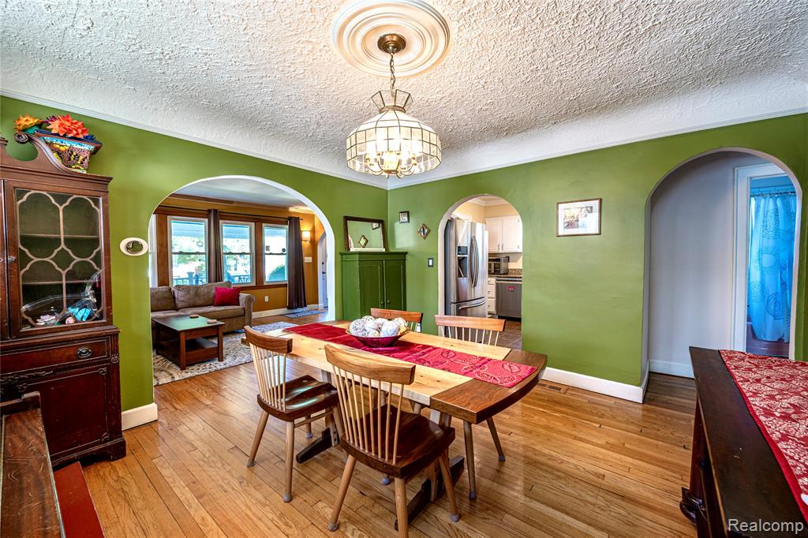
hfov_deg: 104.3
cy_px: 269
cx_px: 404
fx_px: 314
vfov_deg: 81.2
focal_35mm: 14
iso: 200
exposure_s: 1/5
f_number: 9
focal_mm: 14
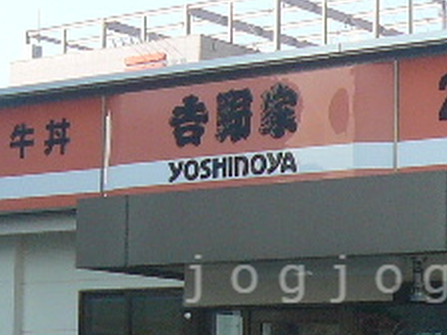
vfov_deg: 10.7
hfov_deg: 14.3
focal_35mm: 138
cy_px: 279
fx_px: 1781
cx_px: 323
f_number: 2.9
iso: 100
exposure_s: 1/640
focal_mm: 5.2
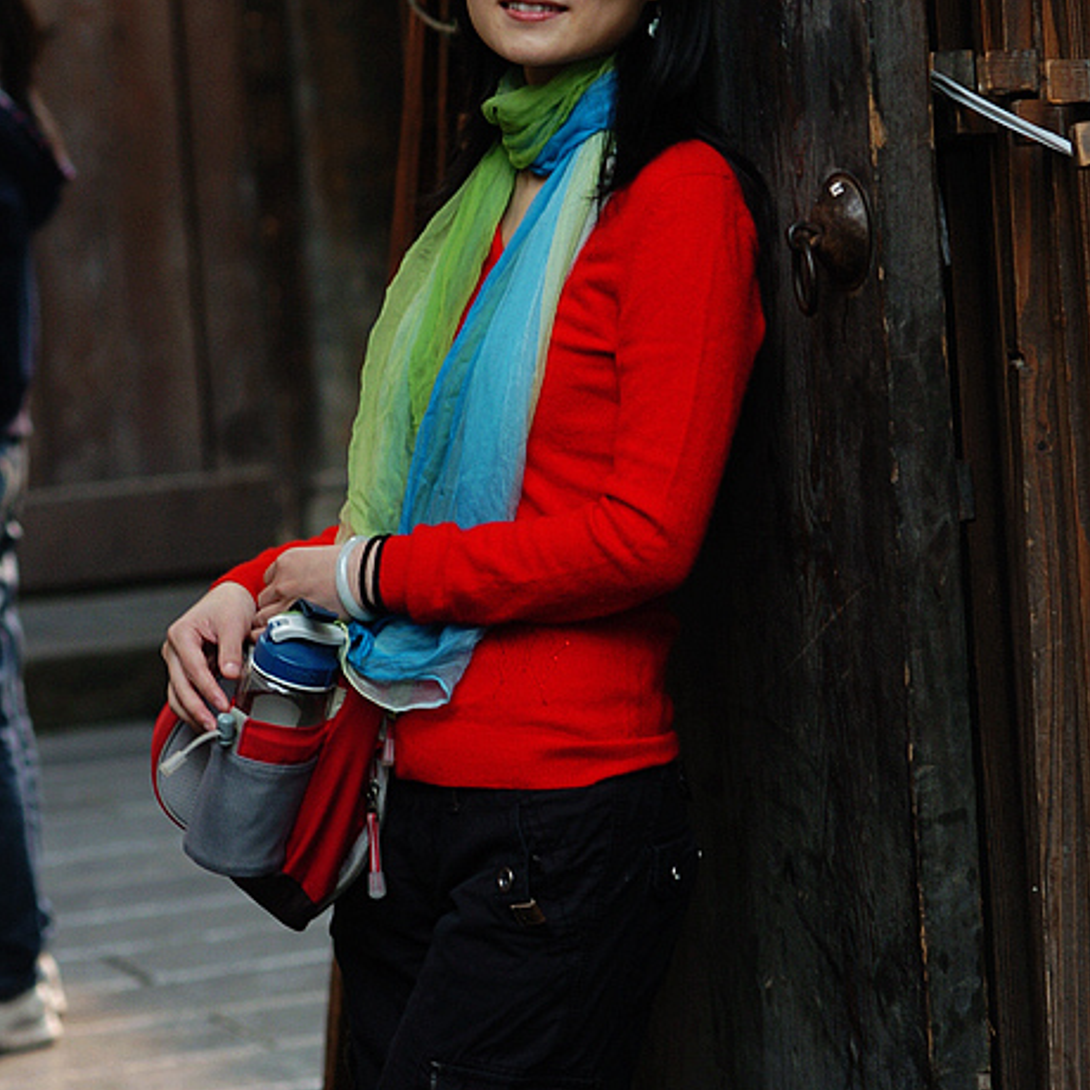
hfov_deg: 10.6
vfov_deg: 10.6
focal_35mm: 165
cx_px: 546
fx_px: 5865
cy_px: 393
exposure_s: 1/125
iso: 200
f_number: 4.5
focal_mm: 85
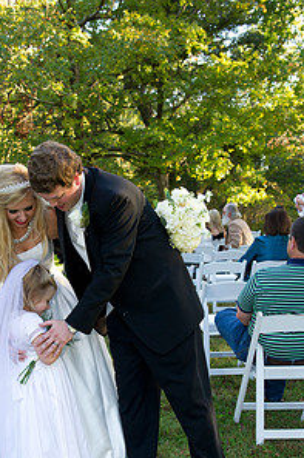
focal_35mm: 53
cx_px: 93
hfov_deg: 25.3
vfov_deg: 36.9
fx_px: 674
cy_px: 325
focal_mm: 35
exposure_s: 1/125
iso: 640
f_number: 5.6
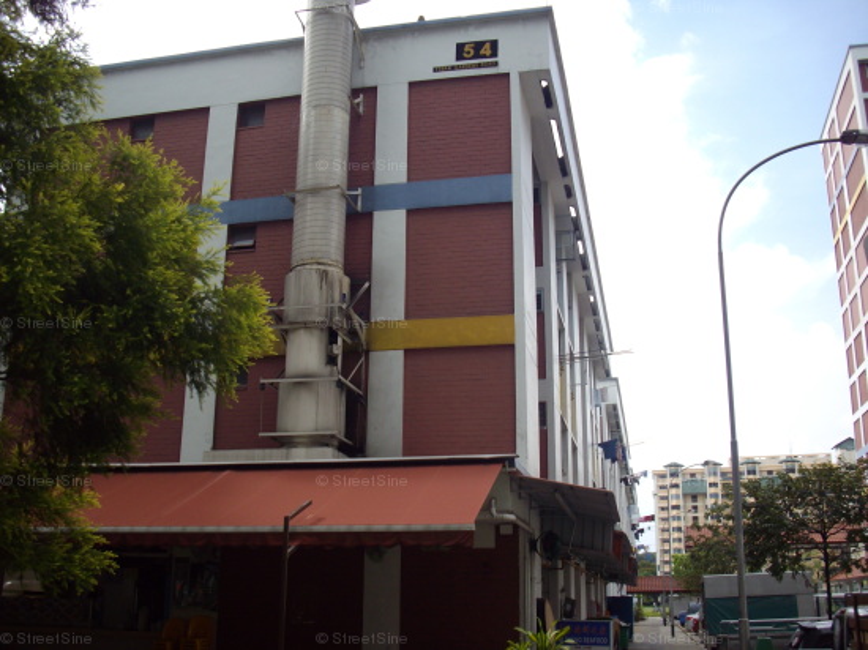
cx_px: 434
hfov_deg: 50.2
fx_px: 927
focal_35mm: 37
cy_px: 325
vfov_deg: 38.6
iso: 80
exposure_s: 1/125
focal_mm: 6.2
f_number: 5.6
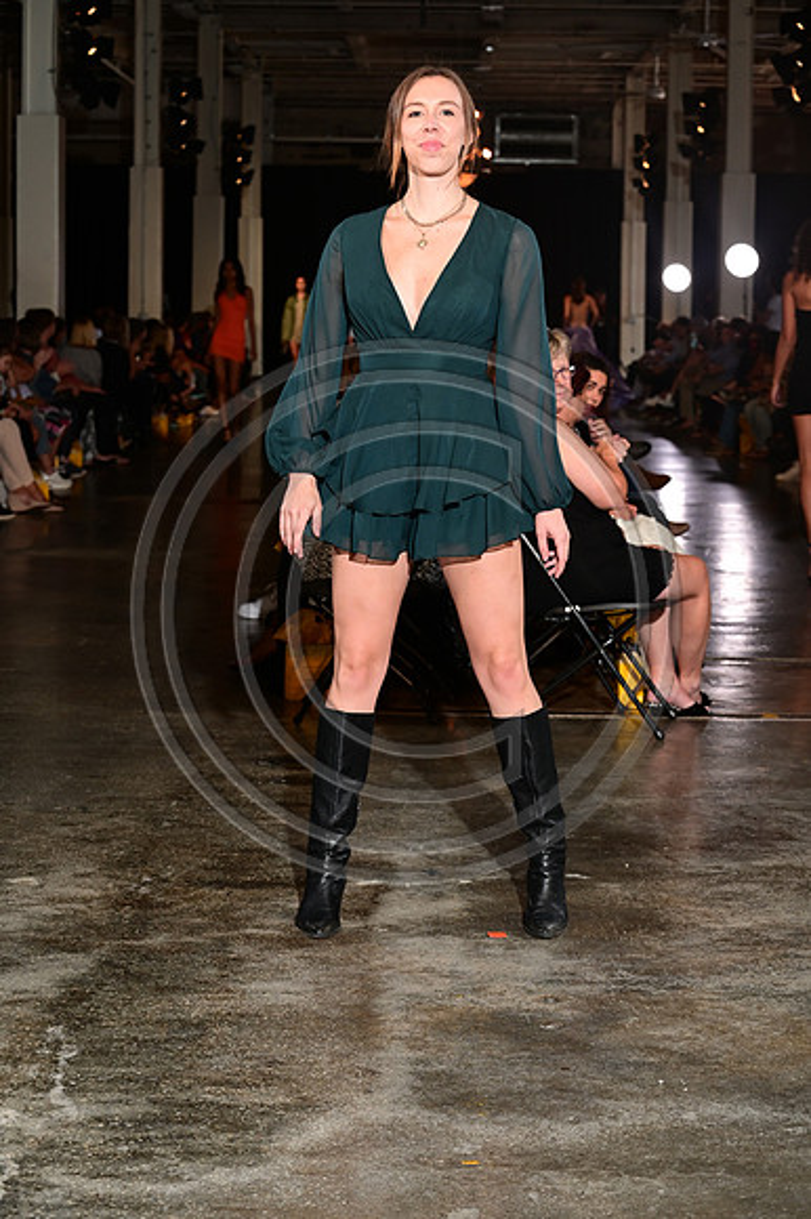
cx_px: 406
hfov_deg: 19.4
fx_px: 2368
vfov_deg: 28.9
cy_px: 610
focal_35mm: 70
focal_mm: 70
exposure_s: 1/125
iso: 1000
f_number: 6.3
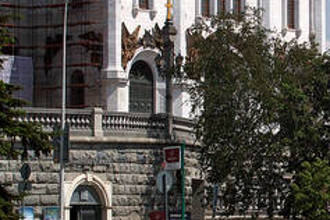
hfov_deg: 11.3
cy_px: 91
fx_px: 1641
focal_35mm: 179
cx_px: 366
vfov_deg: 7.7
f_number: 8
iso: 100
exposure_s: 1/500
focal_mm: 35
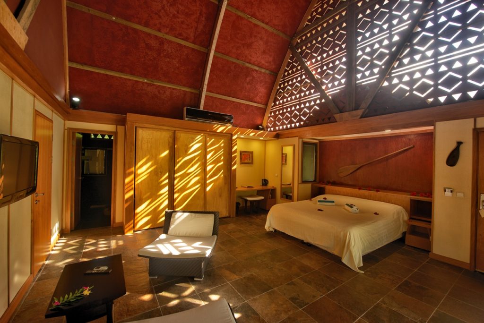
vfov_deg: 81.3
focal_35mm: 14
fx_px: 188
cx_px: 242
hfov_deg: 104.2
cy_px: 162
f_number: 8
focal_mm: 14
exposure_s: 1/25
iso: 200
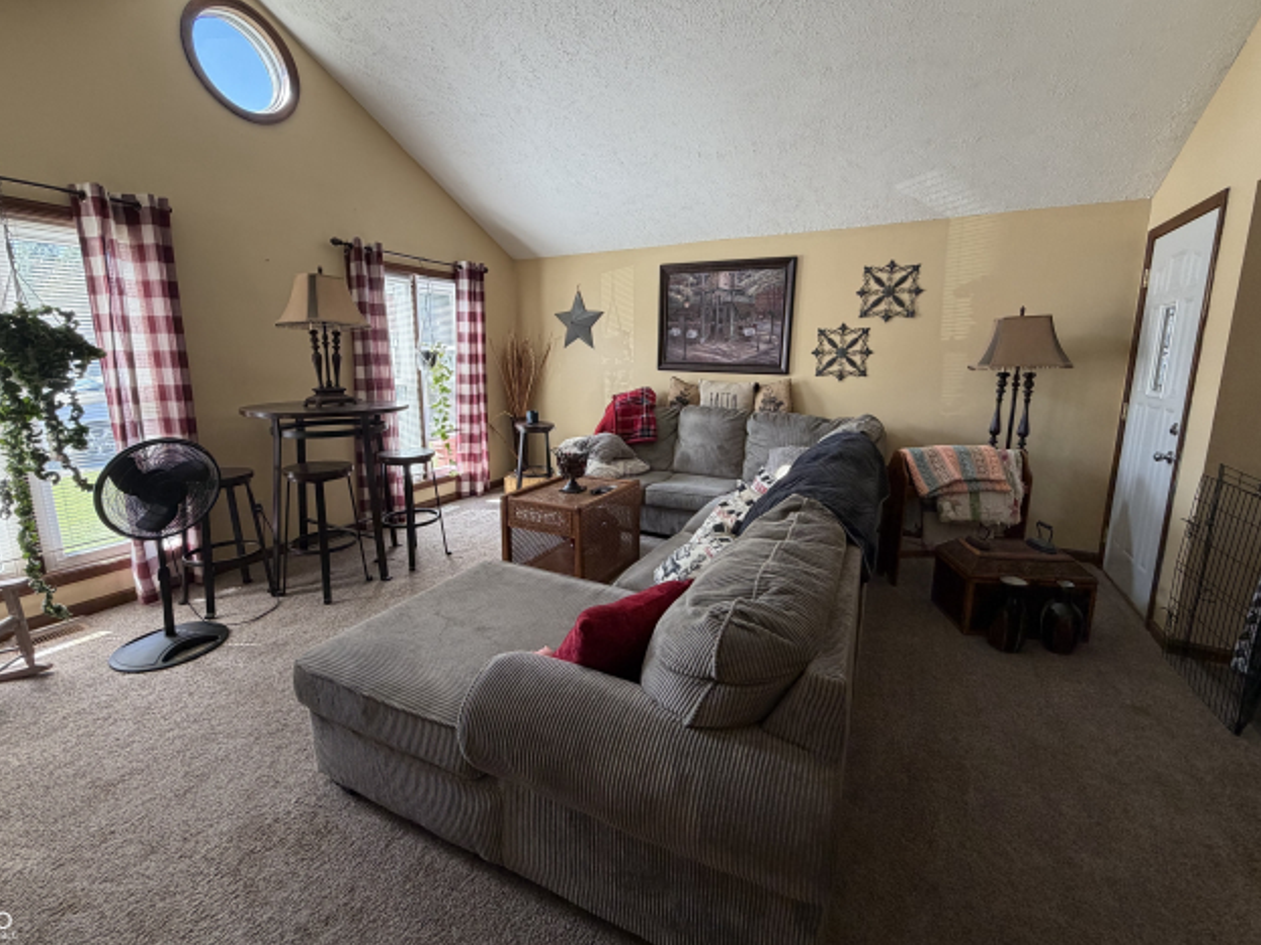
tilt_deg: -9.8
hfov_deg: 98.2
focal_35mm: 15
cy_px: 445
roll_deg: +0.3
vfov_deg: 81.6
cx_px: 628
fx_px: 546
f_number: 2.2
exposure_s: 1/121
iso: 200
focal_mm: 2.22
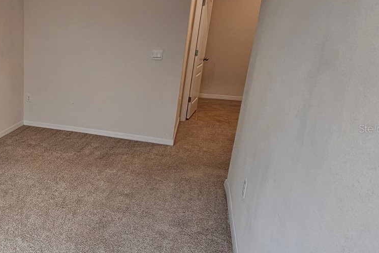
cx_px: 1
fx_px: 305
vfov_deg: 44.9
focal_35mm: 29
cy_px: 128
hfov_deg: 51.2
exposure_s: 1/60
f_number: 2.2
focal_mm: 2.2
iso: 100
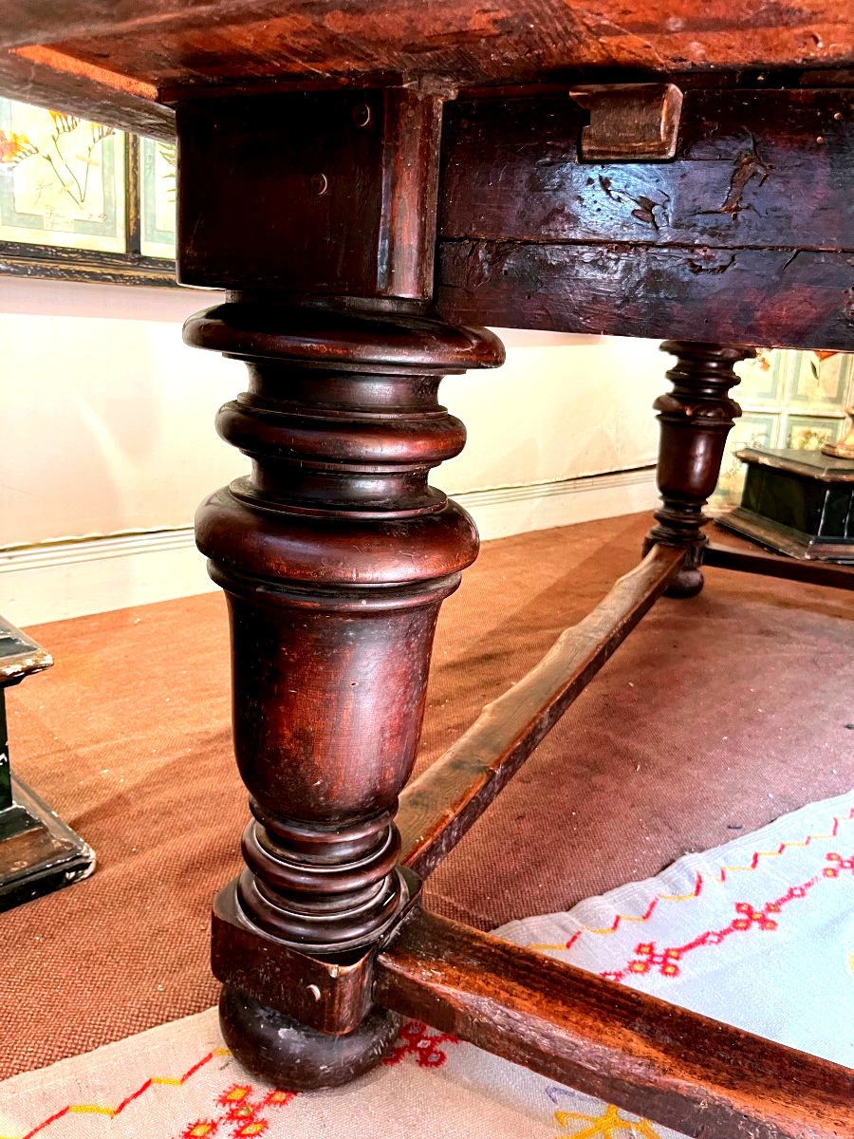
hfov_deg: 53.1
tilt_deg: -16.4
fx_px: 855
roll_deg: -3.6
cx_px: 427
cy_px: 570
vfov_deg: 67.3
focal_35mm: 26
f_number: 1.6
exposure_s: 1/50
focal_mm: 5.1
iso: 250
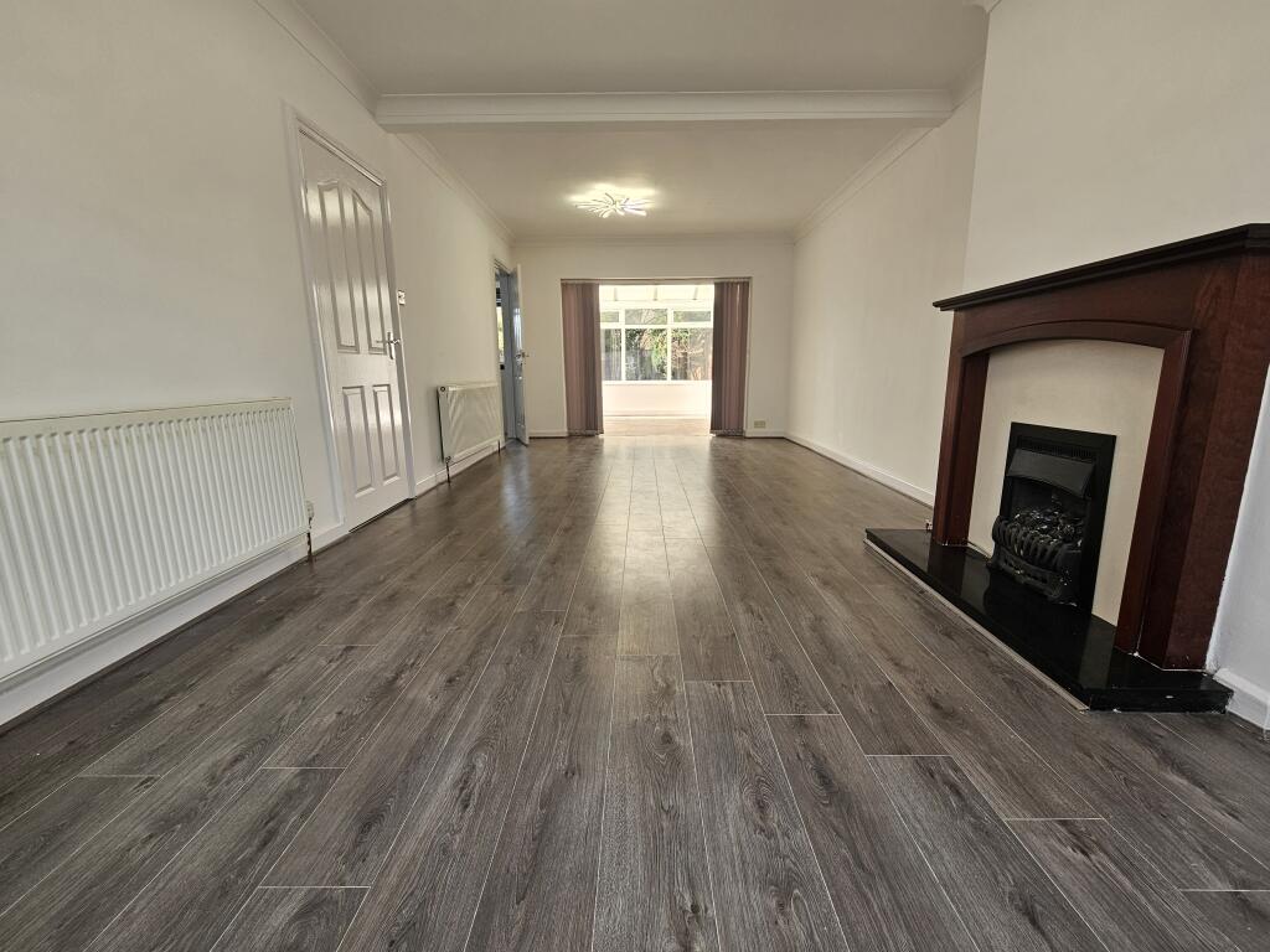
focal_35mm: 13
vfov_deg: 89.9
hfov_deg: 106.2
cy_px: 476
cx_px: 635
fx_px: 477
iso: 50
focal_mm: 2.2
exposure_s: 1/104
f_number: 2.2
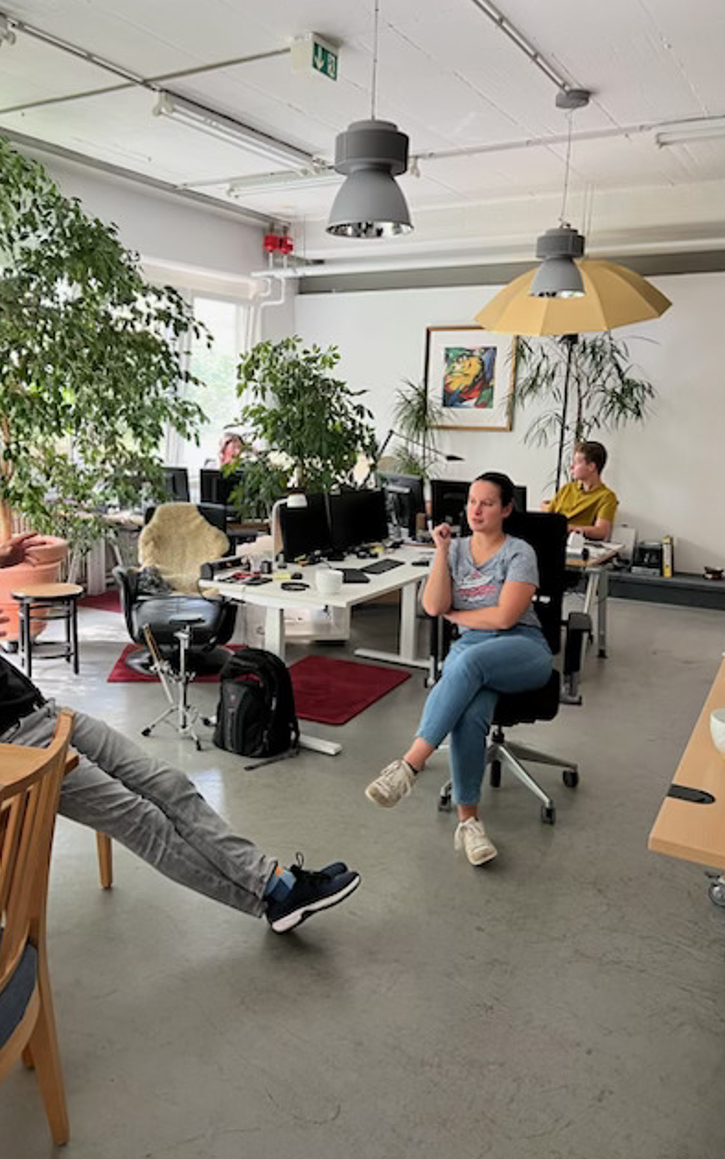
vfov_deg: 66.5
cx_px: 305
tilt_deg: -11.6
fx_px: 885
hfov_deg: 44.4
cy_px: 581
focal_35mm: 28
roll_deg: -1.2
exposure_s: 1/78
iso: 125
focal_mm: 5.7
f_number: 1.5
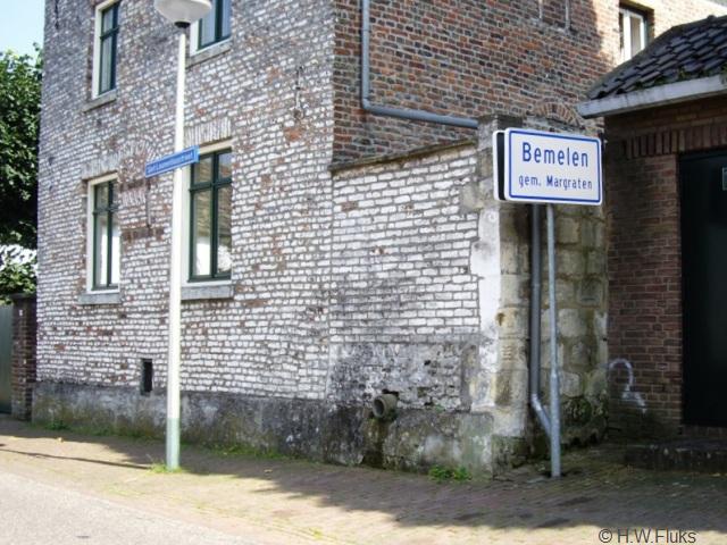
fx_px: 798
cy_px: 272
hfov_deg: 49.0
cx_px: 364
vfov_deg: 37.7
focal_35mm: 38
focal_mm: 7.9
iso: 64
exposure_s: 1/250
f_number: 2.8
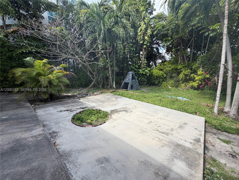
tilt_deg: -10.5
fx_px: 97
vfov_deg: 85.7
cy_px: 90
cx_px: 120
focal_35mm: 14
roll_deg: +0.5
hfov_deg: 102.1
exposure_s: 1/502
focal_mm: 2.22
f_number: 2.2
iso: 40
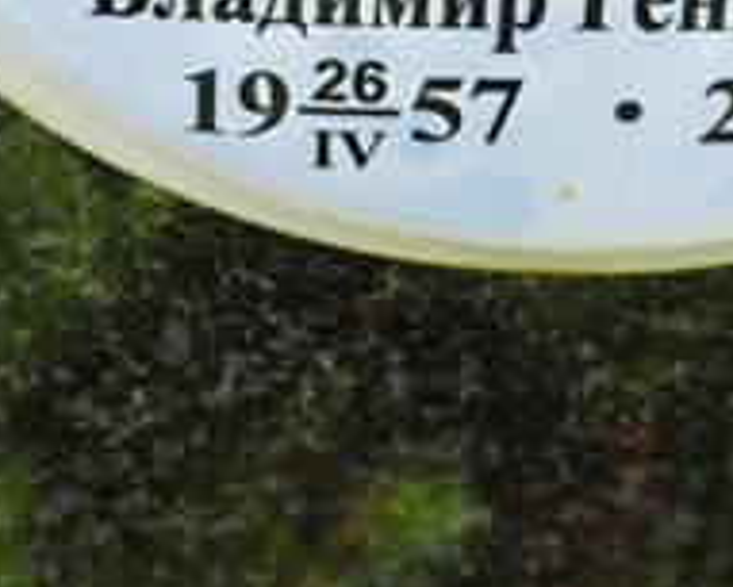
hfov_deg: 9.5
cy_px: -176
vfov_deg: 7.5
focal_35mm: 204
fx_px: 4428
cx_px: 397
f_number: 1.7
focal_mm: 4.71
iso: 50
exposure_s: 1/147
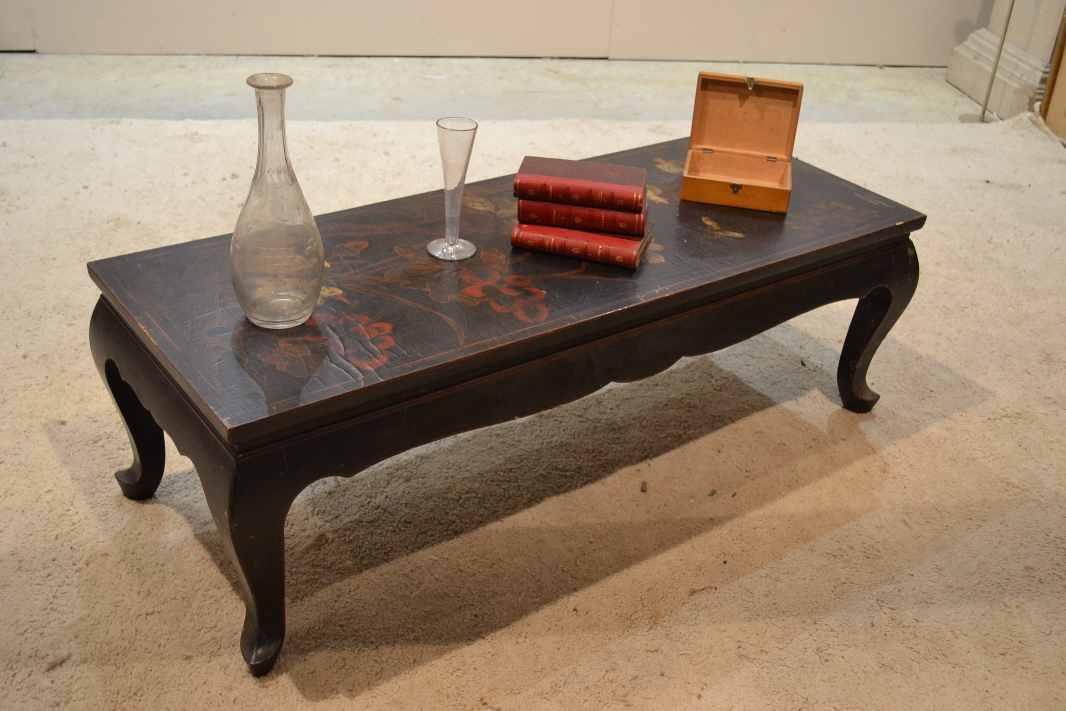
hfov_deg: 49.6
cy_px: 356
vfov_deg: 34.2
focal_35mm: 39
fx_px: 1155
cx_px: 533
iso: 1000
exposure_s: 1/15
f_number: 4.2
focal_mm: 26
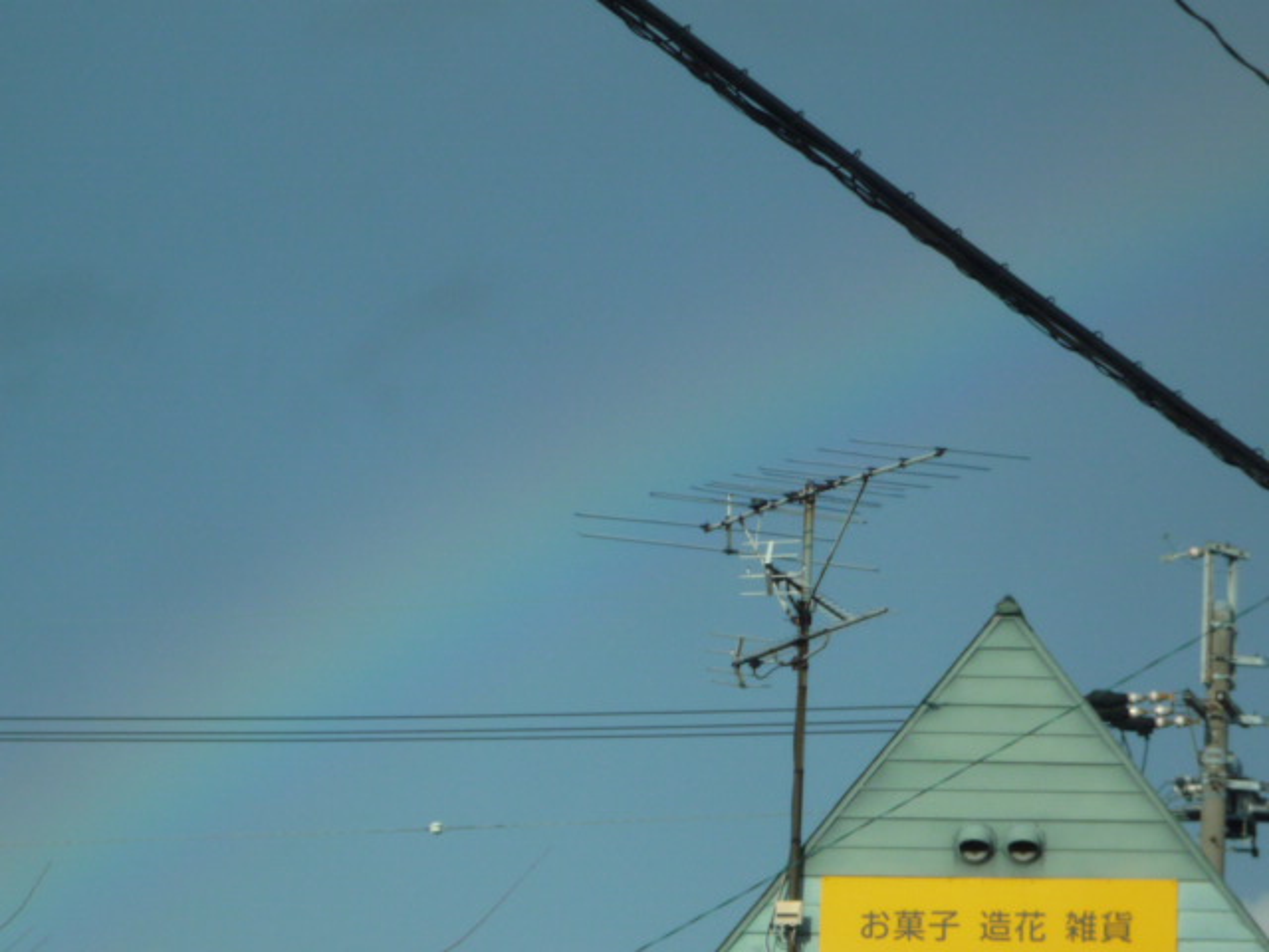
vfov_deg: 8.2
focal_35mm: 180
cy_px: 476
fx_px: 6599
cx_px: 634
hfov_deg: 11.0
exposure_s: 1/500
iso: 100
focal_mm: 17.6
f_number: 5.6
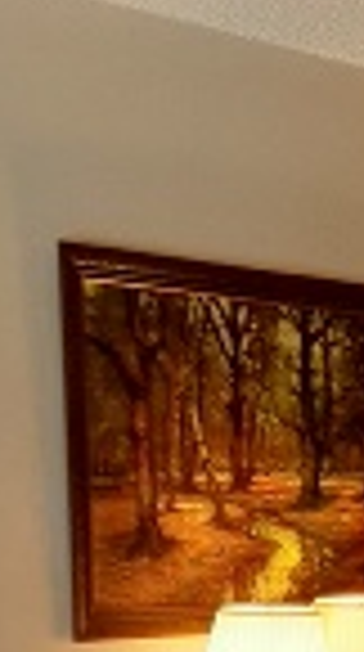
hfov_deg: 12.8
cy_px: 1052
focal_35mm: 94
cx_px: 261
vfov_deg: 19.1
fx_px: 1621
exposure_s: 1/60
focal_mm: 3.93
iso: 125
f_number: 1.7
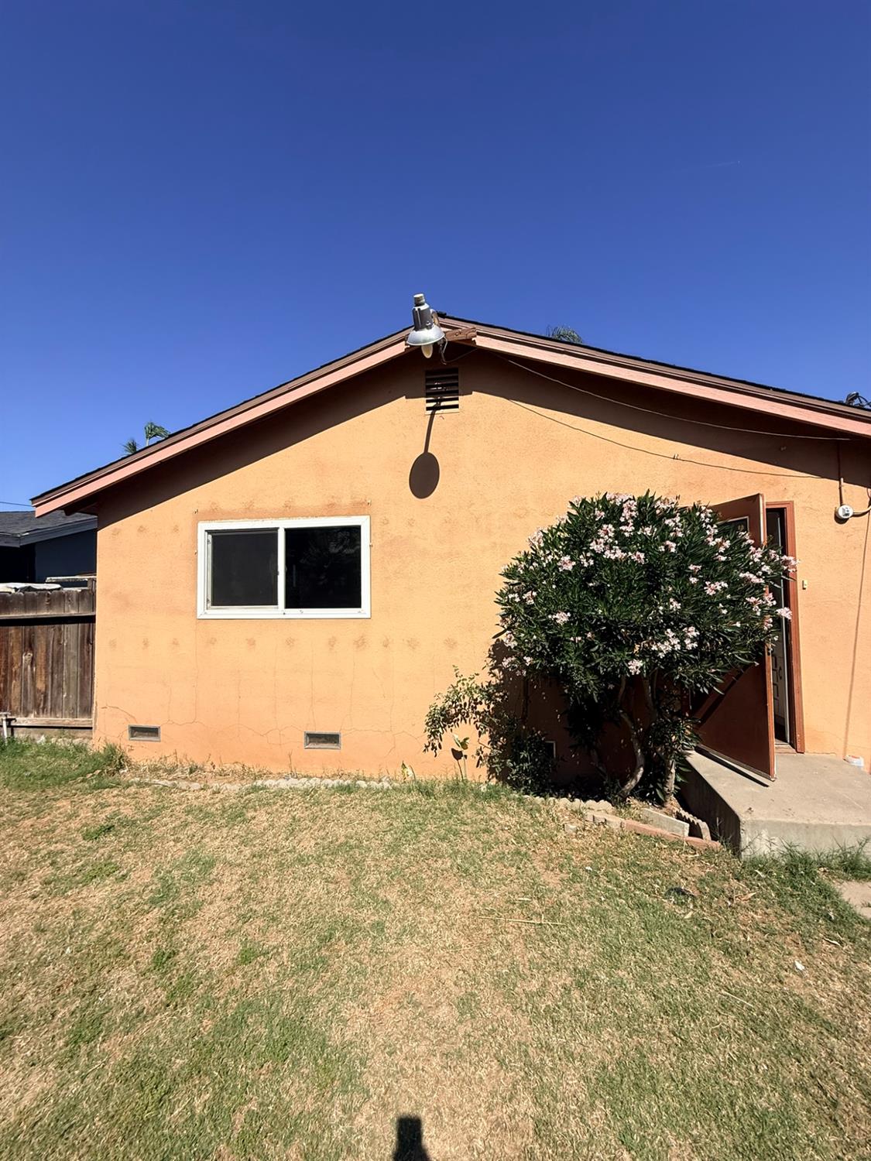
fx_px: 470
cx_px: 436
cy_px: 580
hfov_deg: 85.7
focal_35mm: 14
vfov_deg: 102.1
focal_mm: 2.22
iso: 50
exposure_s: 1/3125
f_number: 2.2
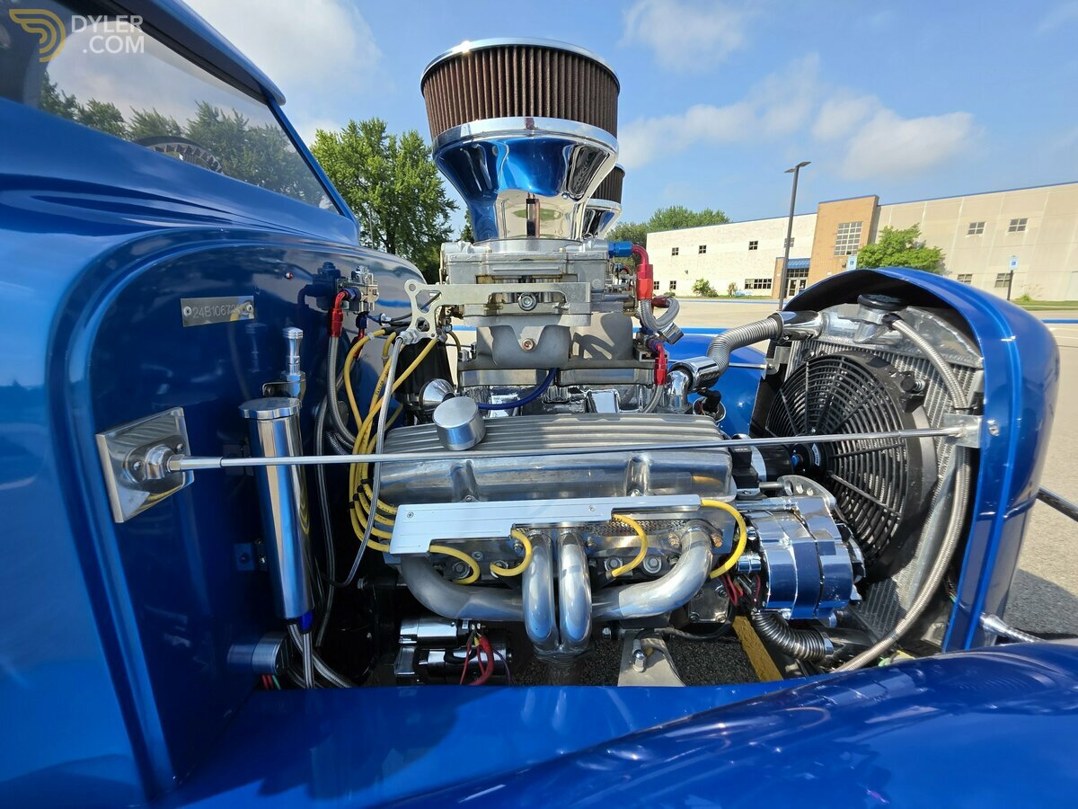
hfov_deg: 106.2
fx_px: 405
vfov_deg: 89.9
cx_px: 539
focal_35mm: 13
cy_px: 404
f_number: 1.9
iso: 40
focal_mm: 2.2
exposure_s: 1/1610
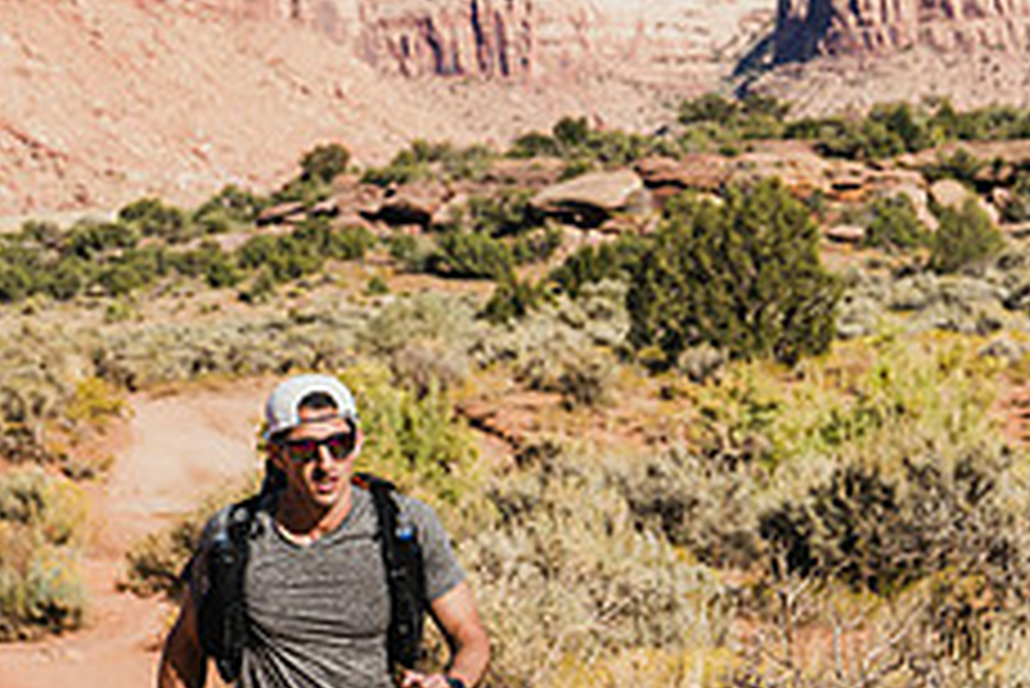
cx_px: 685
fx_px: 5268
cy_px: 606
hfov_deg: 11.2
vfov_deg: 7.5
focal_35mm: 184
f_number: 5.6
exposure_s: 1/800
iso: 100
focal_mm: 70
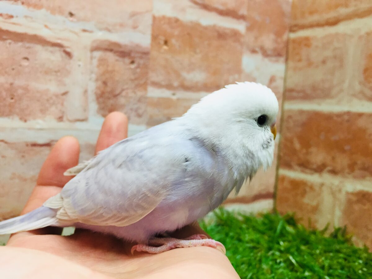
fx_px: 312
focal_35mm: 29
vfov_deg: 48.2
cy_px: 140
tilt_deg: -6.1
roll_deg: -3.3
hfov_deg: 61.7
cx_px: 186
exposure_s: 1/30
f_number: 2.2
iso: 50
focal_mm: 4.15
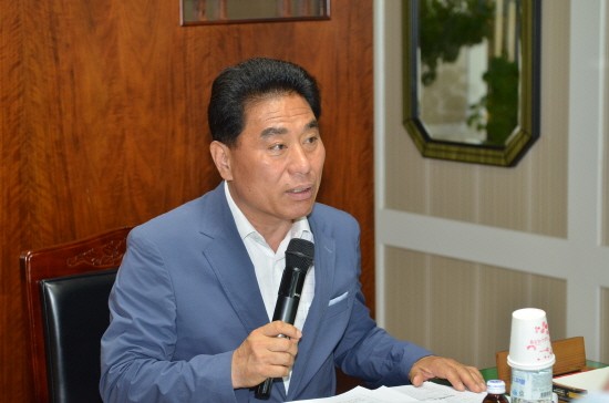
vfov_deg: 13.8
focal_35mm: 99
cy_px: 202
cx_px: 304
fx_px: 1671
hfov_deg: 20.7
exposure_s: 1/60
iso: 800
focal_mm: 66
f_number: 4
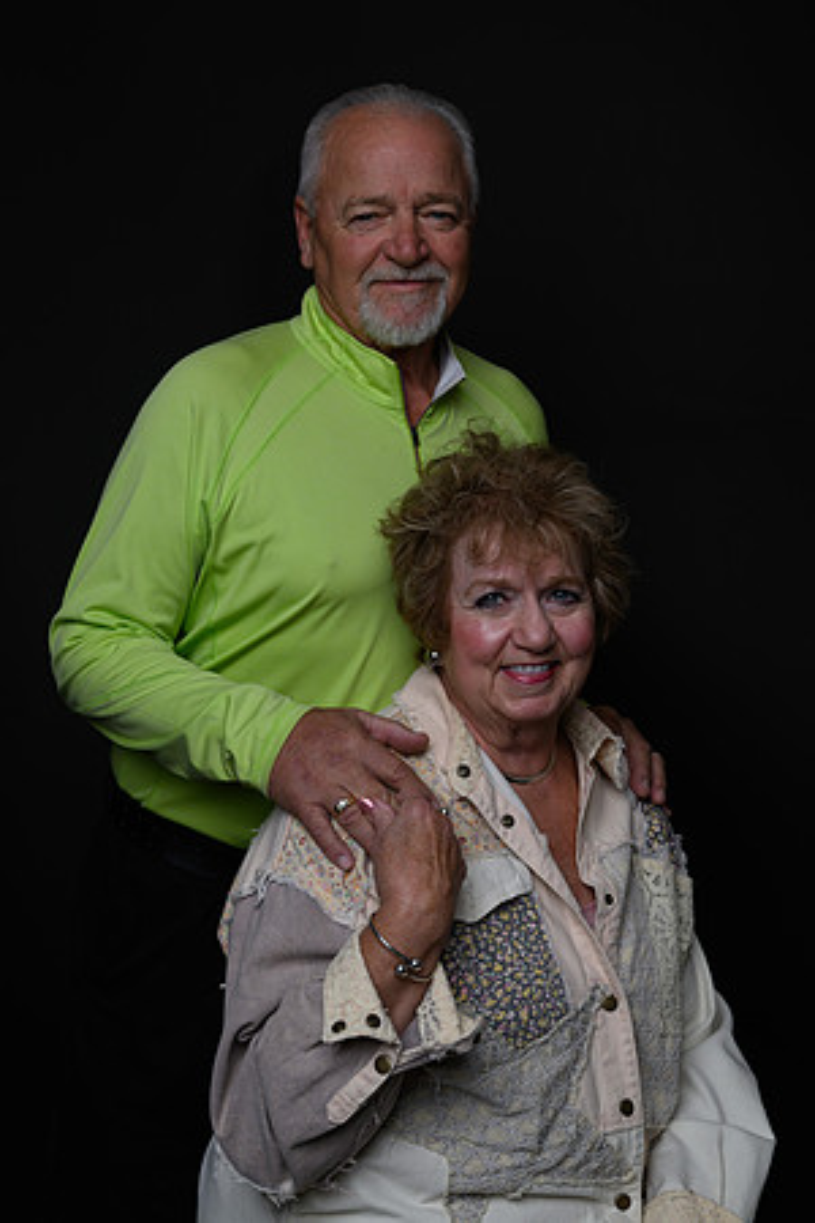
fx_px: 1868
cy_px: 612
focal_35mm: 55
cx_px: 408
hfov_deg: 24.6
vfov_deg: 36.2
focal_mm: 55
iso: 400
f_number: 10
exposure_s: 1/125
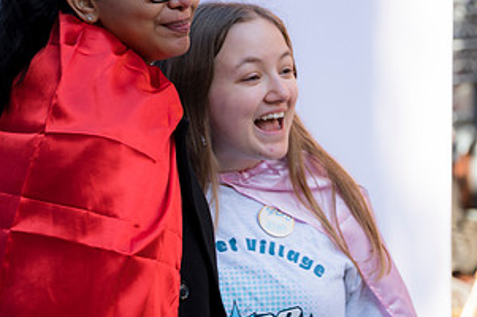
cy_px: 192
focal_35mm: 158
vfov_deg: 8.7
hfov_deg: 13.0
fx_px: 2091
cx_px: 233
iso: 125
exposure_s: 1/250
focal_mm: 82
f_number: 4
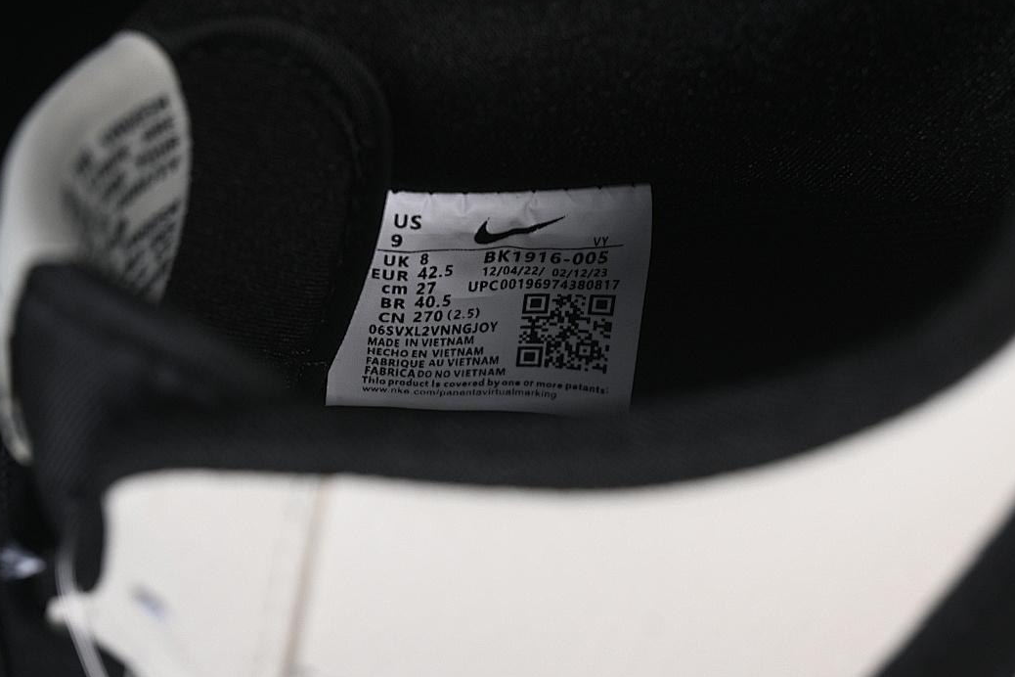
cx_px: 520
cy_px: 327
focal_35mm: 78
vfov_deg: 17.5
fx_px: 2199
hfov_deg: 26.0
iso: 160
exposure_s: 1/60
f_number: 6.3
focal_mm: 50
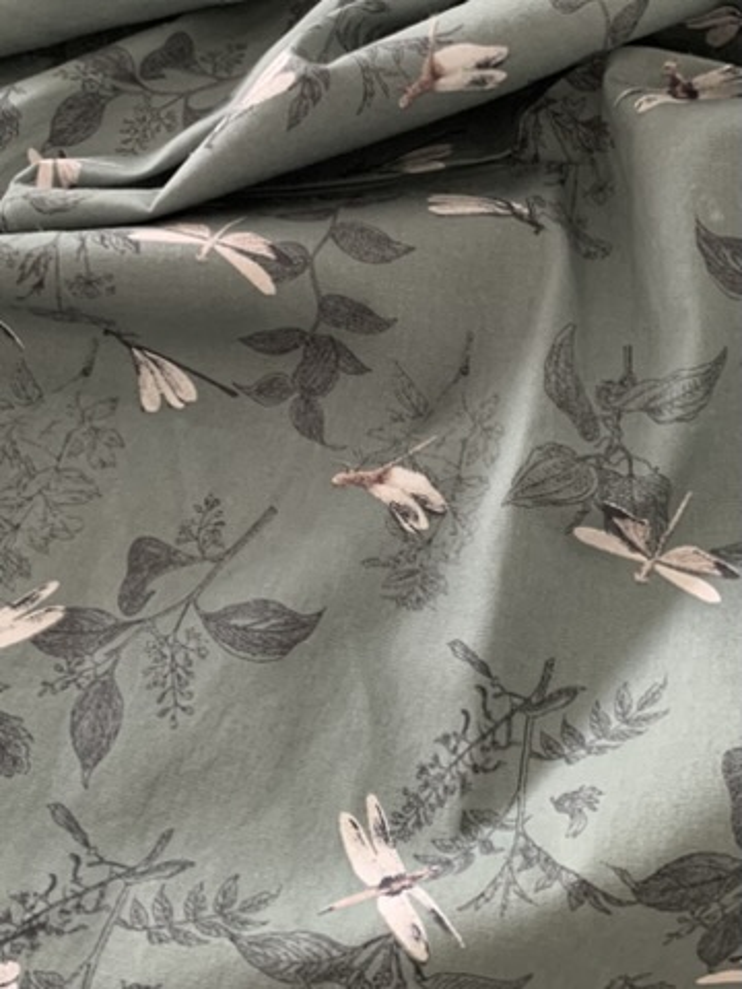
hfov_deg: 53.1
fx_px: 743
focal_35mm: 26
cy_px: 494
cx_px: 371
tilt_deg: -54.4
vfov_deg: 67.3
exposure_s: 1/60
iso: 400
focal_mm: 4.25
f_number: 1.8
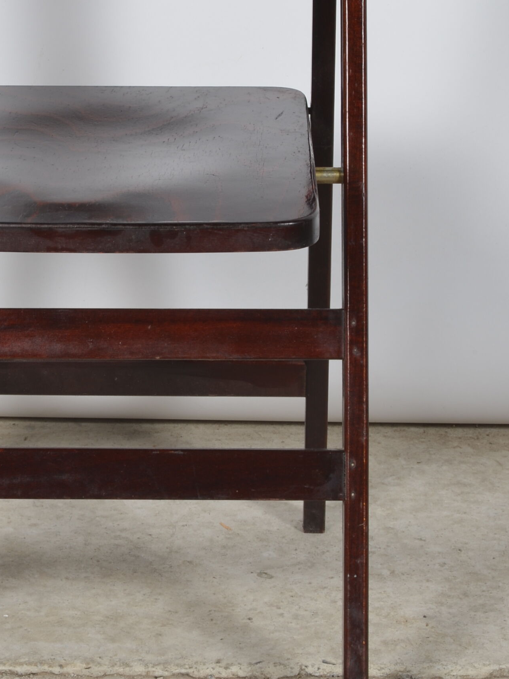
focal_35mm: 156
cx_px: 110
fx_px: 3058
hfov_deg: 9.5
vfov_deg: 12.6
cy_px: 178
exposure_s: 1/125
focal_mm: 50
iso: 100
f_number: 11
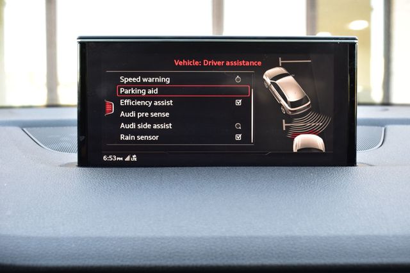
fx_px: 546
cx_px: 205
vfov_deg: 28.0
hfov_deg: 41.1
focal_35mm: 48
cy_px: 136
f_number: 6.3
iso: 400
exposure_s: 1/20
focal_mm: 32
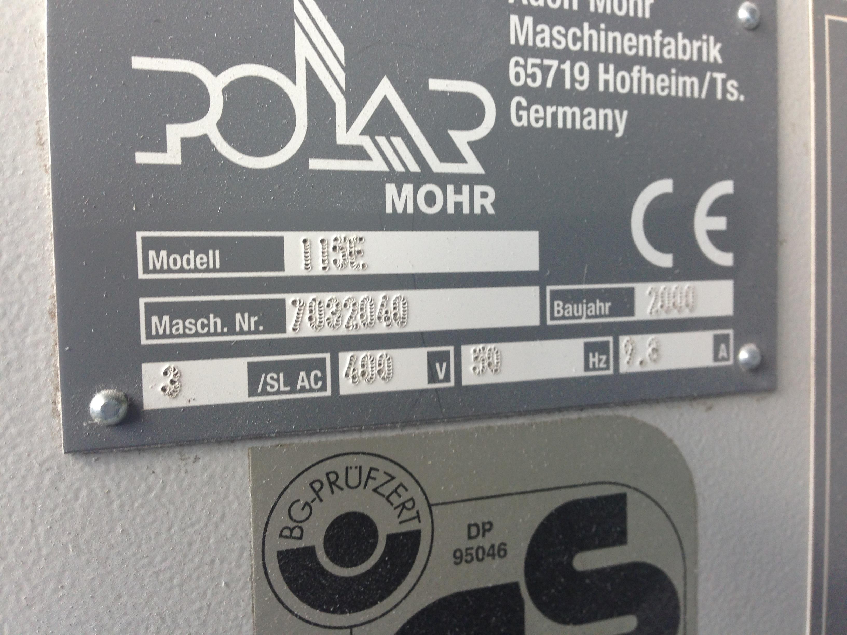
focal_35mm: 33
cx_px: 424
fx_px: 807
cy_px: 318
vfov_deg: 42.9
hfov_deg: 55.4
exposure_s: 1/40
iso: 64
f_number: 2.4
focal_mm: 4.13
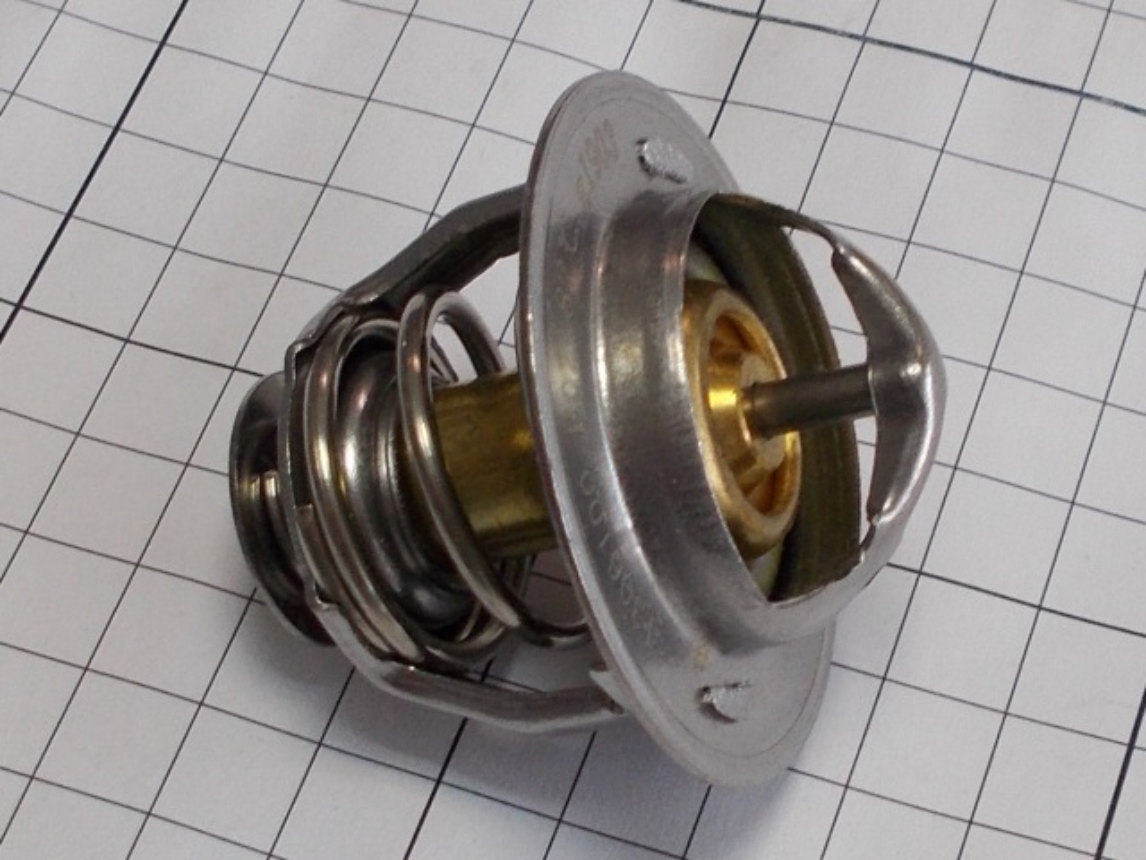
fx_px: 861
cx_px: 573
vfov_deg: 53.1
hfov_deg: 67.3
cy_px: 430
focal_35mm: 26
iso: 80
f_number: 3.2
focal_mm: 4.6
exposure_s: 1/25
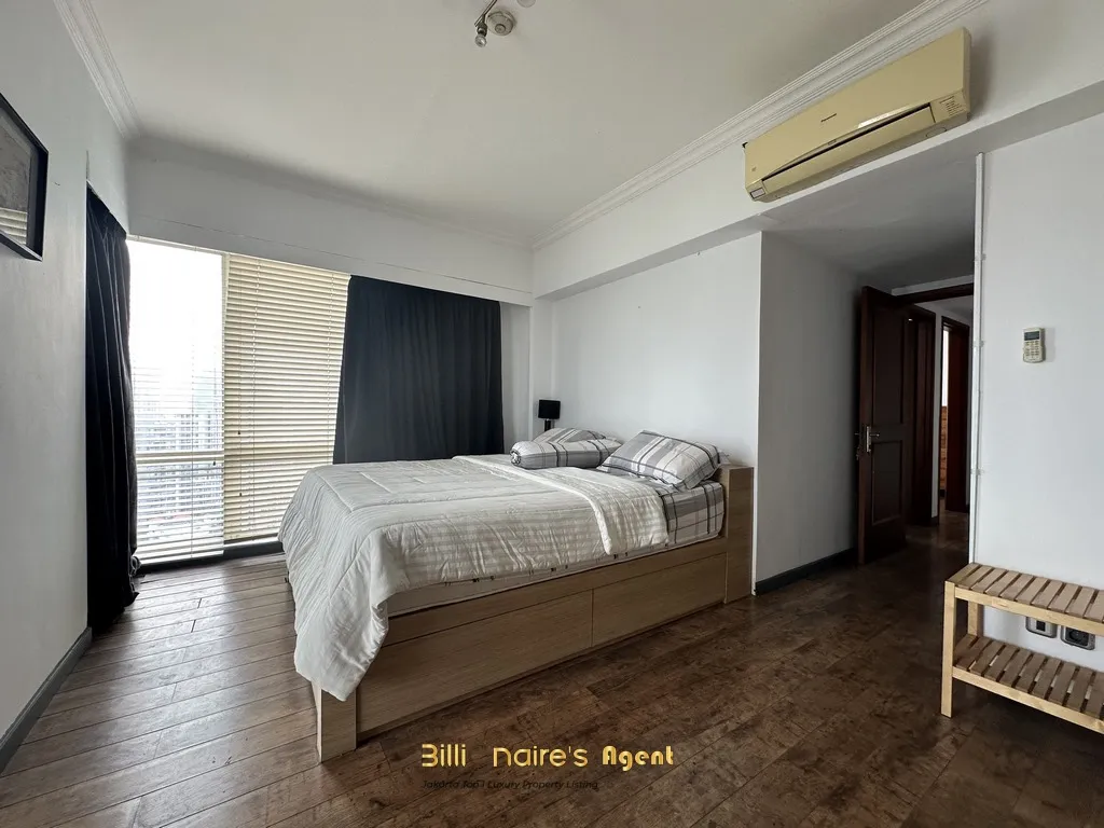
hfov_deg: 102.1
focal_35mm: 14
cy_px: 414
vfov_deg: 85.7
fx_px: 446
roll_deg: -0.5
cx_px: 552
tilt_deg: +0.0
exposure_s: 1/99
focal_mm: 2.22
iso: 80
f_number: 2.2
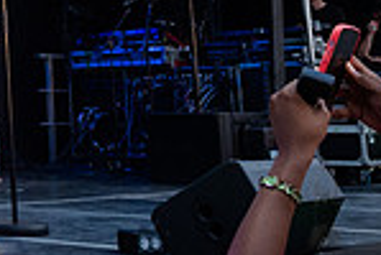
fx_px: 1050
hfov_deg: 18.7
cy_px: -166
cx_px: -146
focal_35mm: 99
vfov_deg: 12.9
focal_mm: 24
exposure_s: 1/1000
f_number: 4
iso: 2000
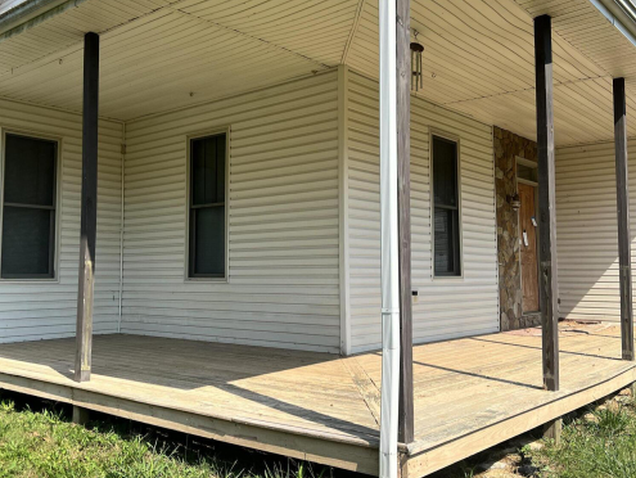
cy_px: 211
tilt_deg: +6.5
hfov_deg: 52.6
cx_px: 320
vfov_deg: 40.7
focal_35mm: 35
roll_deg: +0.8
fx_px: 644
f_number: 1.5
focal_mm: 5.7
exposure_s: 1/2762
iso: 50
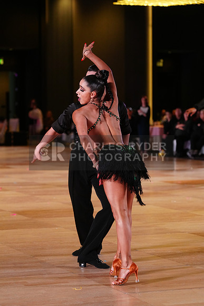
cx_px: 102
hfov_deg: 11.9
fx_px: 977
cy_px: 153
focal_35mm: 115
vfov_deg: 17.8
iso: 2500
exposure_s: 1/400
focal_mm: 115
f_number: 4
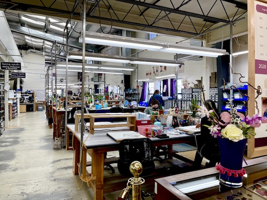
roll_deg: +0.2
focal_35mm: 26
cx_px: 134
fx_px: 201
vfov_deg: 53.1
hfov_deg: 67.3
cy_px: 100
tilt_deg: -1.0
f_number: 1.6
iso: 40
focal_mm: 5.1
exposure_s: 1/120
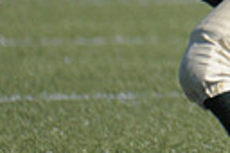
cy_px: -183
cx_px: 500
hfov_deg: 0.9
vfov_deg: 0.6
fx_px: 15129
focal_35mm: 2371
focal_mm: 350
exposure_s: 1/4000
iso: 640
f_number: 4
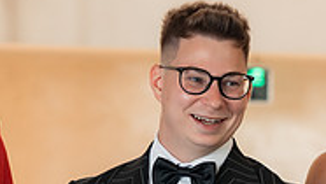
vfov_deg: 3.9
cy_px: 284
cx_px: 409
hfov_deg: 6.9
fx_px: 2665
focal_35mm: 308
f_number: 3.2
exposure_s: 1/200
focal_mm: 85
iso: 1600
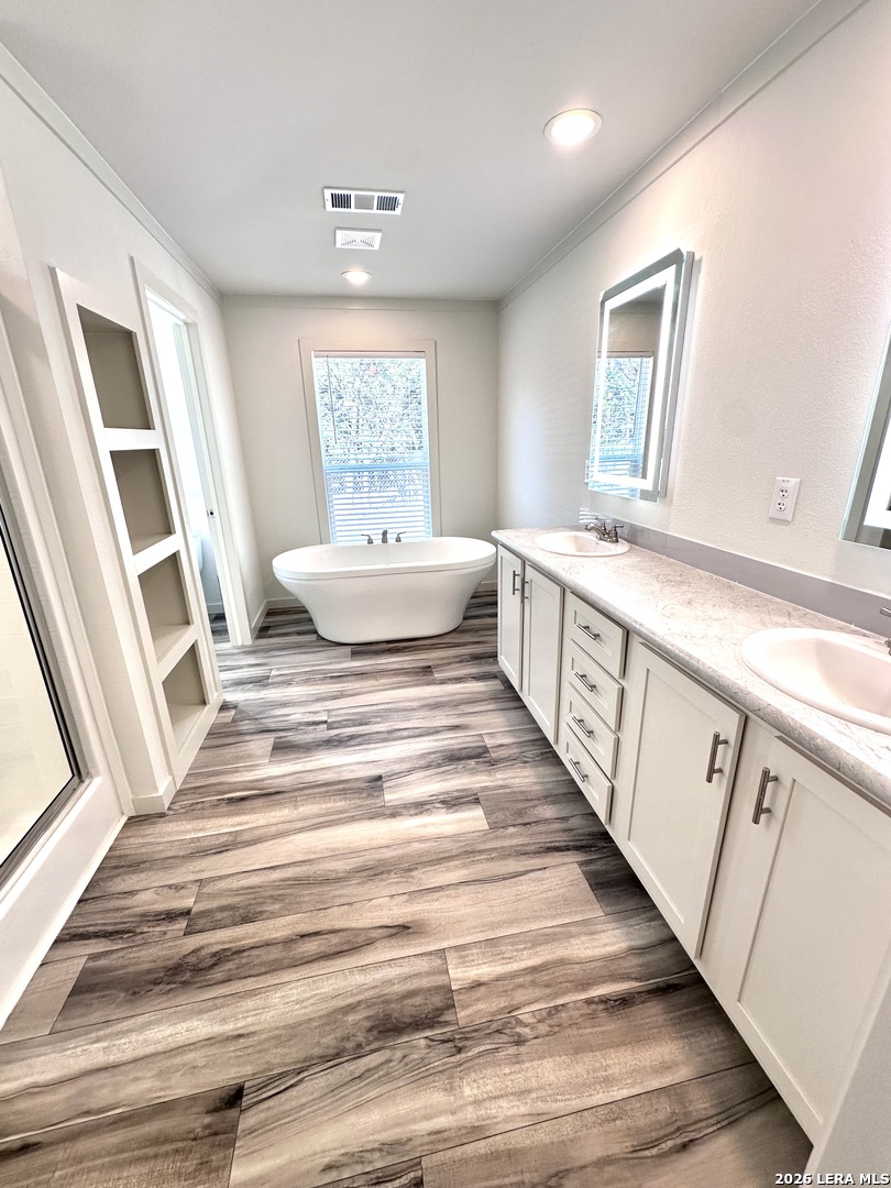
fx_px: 480
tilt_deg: -18.0
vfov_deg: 102.1
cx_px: 446
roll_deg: +1.9
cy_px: 594
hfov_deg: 85.7
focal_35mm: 14
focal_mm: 2.22
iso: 80
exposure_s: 1/120
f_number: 2.2
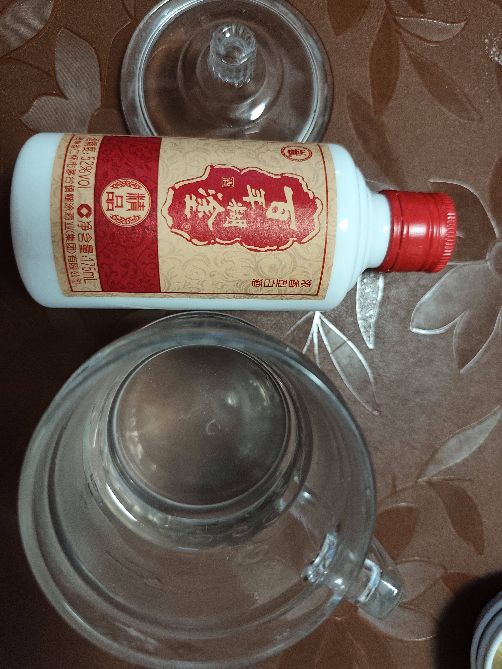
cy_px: 334
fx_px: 464
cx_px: 251
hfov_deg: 56.8
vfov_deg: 71.6
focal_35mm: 24
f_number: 1.6
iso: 400
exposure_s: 1/50
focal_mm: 5.84
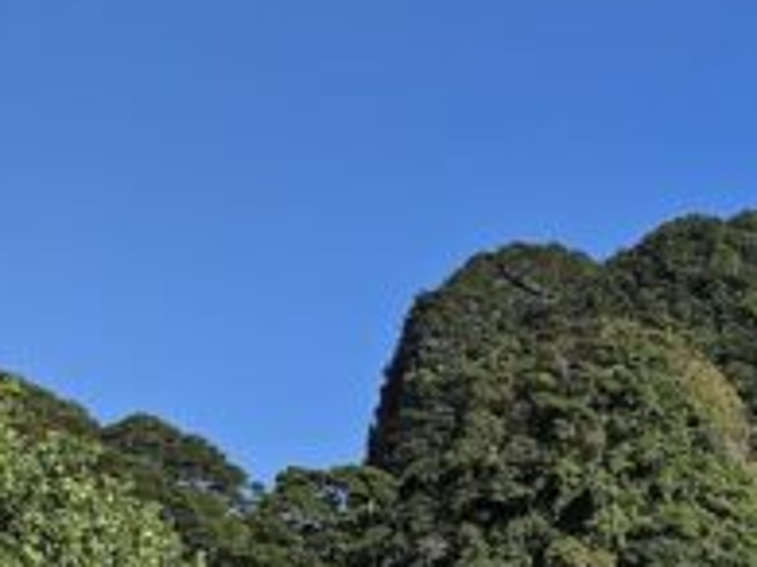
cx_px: 1366
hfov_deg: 17.3
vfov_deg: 14.9
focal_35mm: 92
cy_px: 860
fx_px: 2011
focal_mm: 5.4
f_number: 1.8
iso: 25
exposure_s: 1/2882
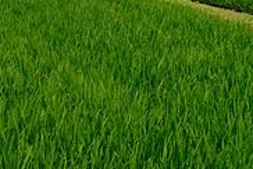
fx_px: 535
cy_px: -57
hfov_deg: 25.3
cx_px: 256
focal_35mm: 76
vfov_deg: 16.9
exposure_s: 1/400
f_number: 11
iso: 320
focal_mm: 18
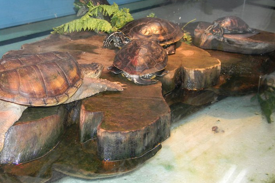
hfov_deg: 40.2
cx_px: 117
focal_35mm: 49
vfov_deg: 27.5
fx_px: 374
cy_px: 81
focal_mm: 7.3
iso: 200
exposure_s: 1/30
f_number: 3.8
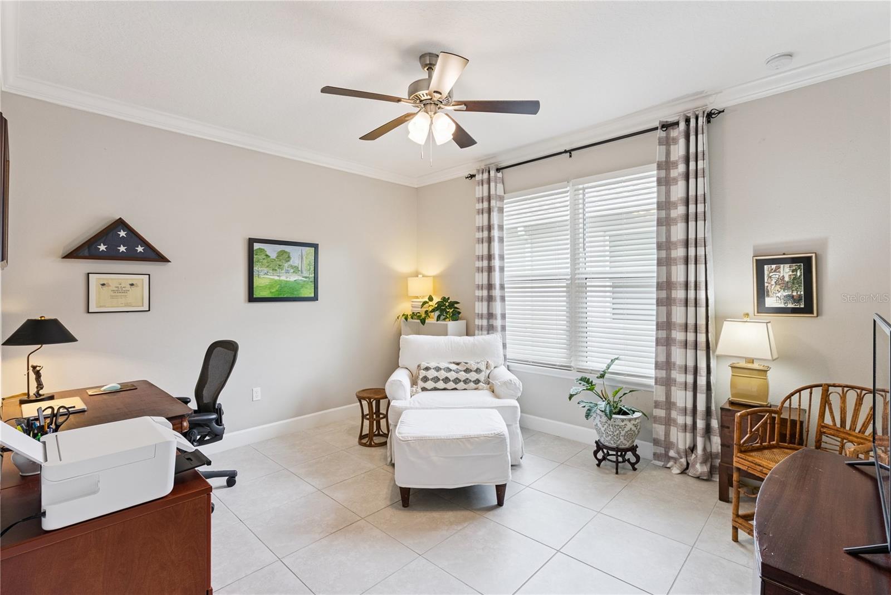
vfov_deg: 73.8
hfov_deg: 96.7
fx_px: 396
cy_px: 298
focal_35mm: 16
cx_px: 446
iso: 640
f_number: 9
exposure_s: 1/50
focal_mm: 16
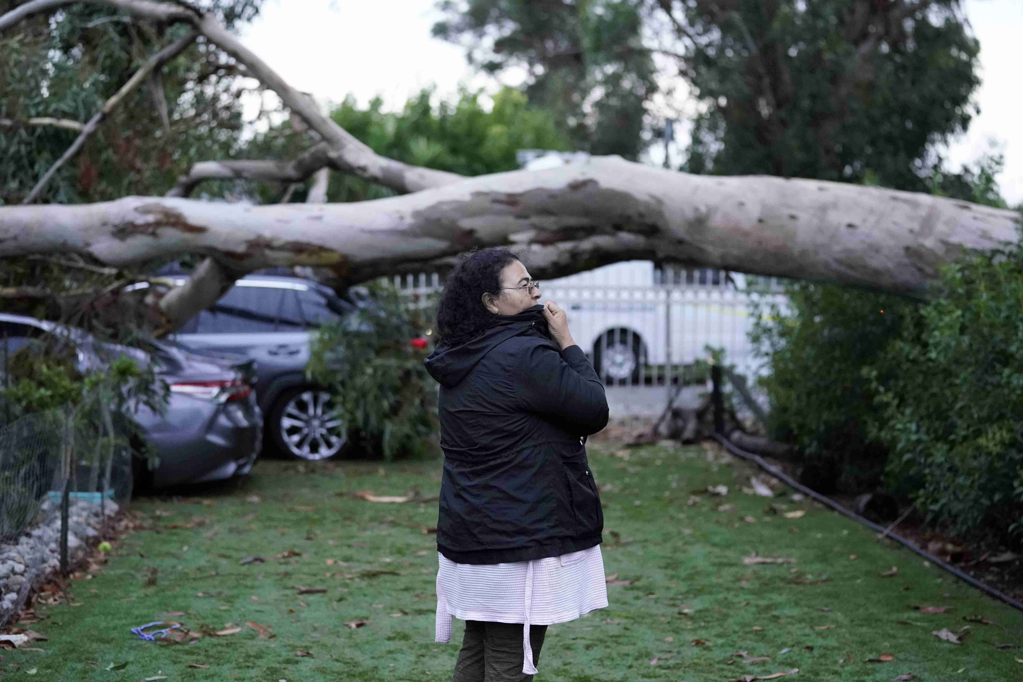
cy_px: 341
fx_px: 1989
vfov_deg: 19.5
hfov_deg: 28.8
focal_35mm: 70
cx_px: 512
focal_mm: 70
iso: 8000
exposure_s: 1/1250
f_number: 2.8
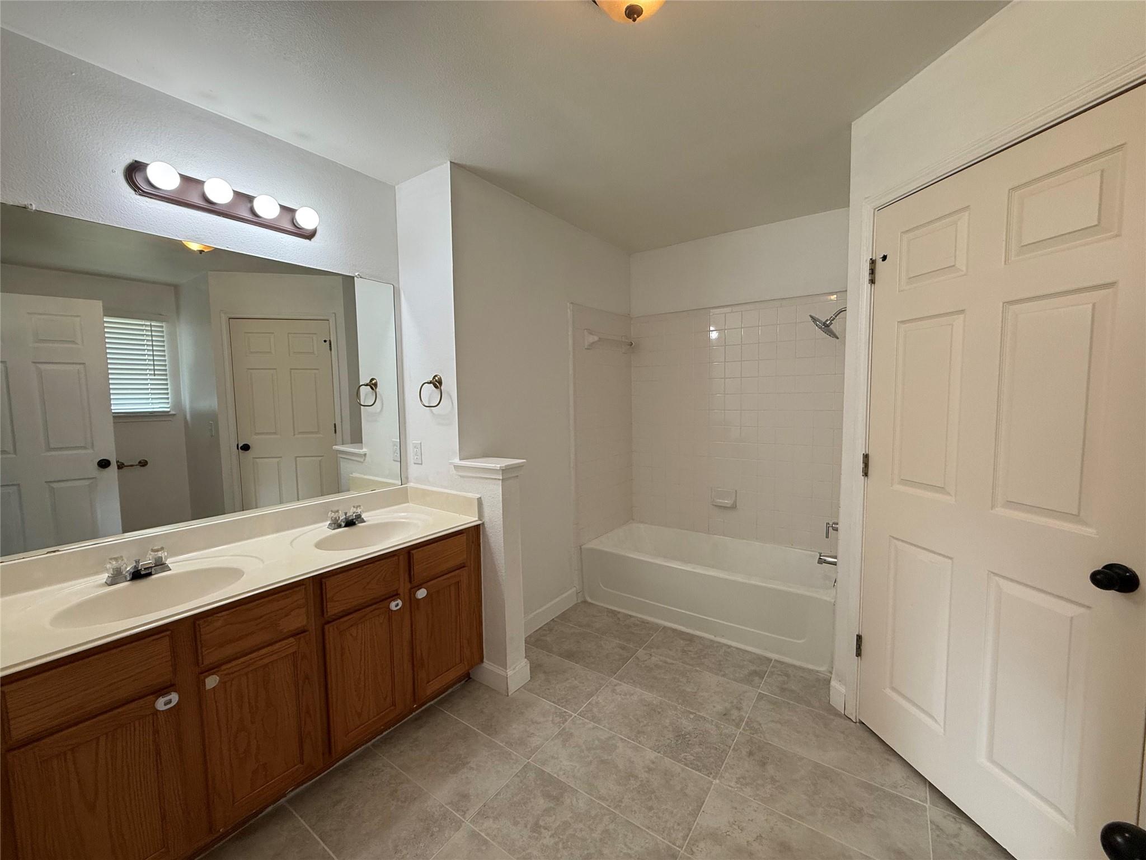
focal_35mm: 14
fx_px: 463
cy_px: 430
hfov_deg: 102.1
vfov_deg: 85.7
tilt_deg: -4.0
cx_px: 573
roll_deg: +1.0
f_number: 2.2
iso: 125
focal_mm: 2.22
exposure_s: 1/120
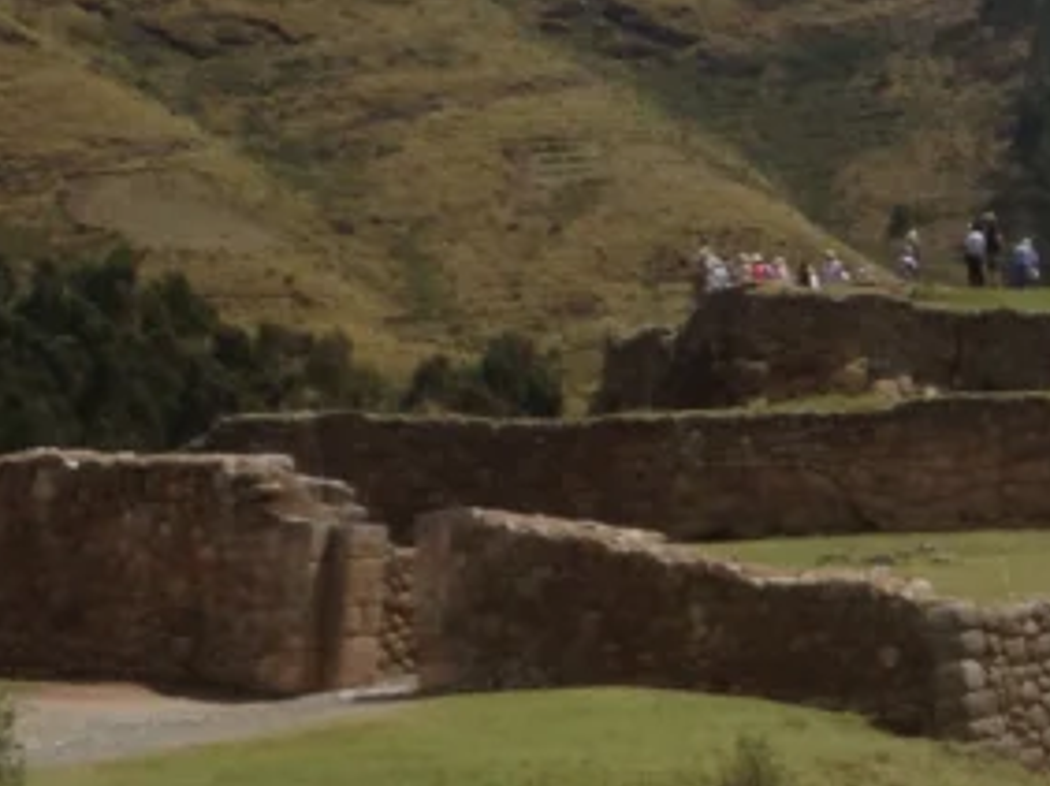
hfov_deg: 14.9
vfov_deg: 11.8
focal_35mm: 125
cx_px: 1461
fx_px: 3788
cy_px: 533
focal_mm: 4.12
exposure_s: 1/2463
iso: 50
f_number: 2.4
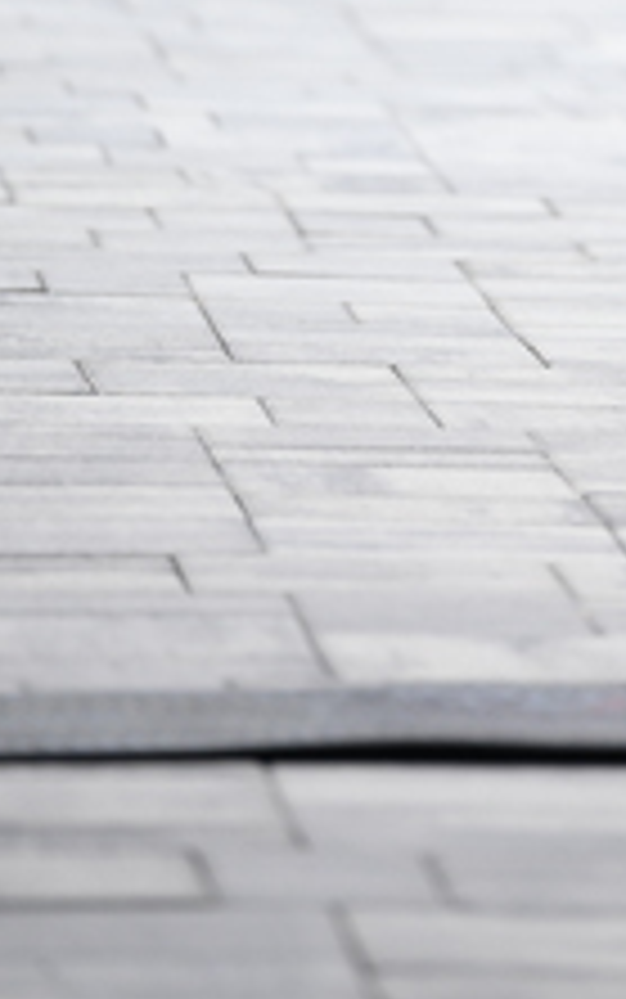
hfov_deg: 2.6
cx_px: 745
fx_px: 13794
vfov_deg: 4.1
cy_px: -194
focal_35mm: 506
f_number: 2.8
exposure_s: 1/2000
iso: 640
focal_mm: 200
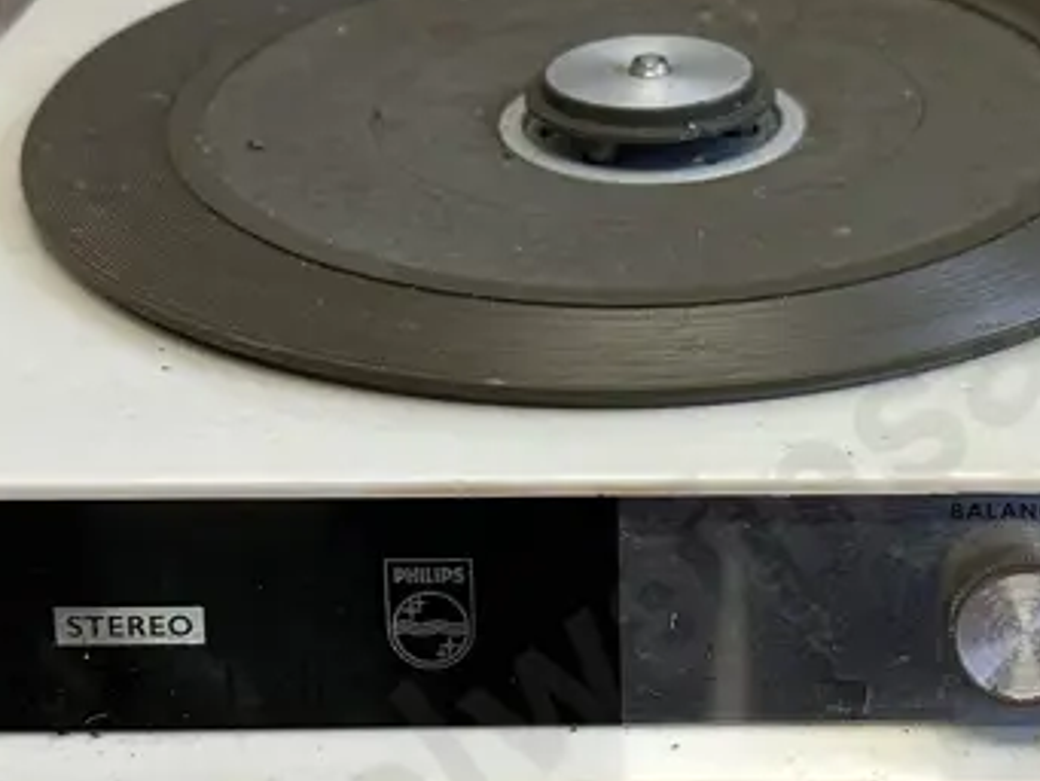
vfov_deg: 20.4
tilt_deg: -31.2
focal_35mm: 72
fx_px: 2164
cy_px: 455
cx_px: 875
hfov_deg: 26.4
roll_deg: +0.0
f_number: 1.78
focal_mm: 6.86
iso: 200
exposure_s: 1/100
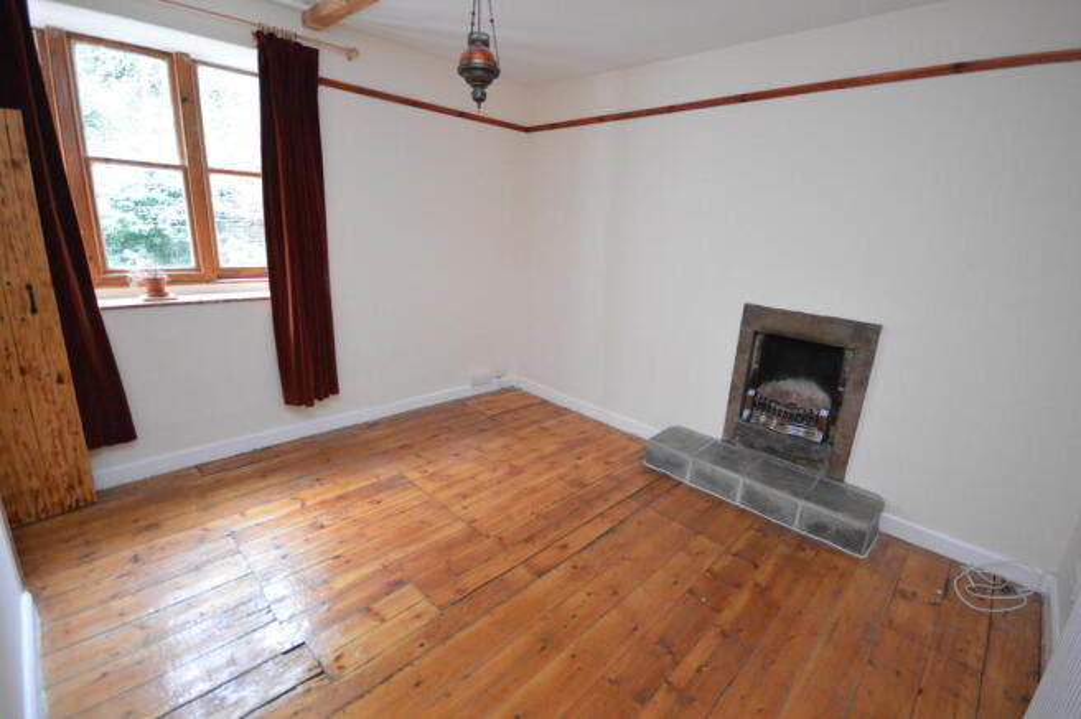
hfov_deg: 100.4
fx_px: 450
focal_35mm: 15
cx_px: 540
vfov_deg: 77.2
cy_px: 360
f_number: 4
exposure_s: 1/40
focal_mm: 10
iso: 3200
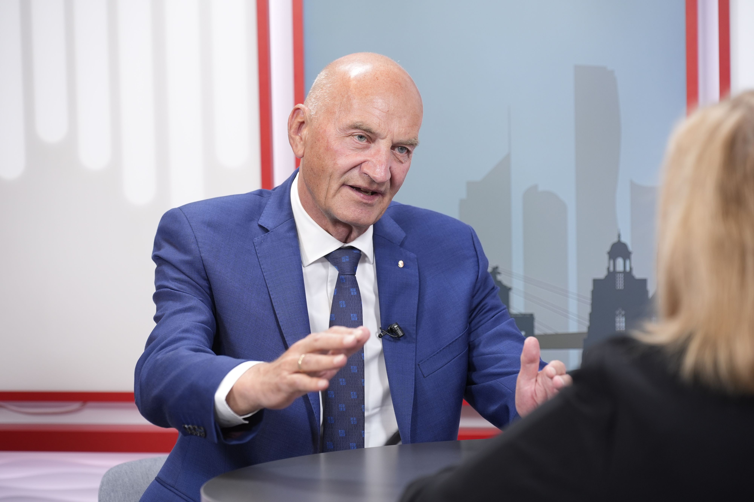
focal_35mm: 119
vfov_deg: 11.5
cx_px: 377
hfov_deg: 17.2
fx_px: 2492
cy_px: 251
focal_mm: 119
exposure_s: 1/200
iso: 800
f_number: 4
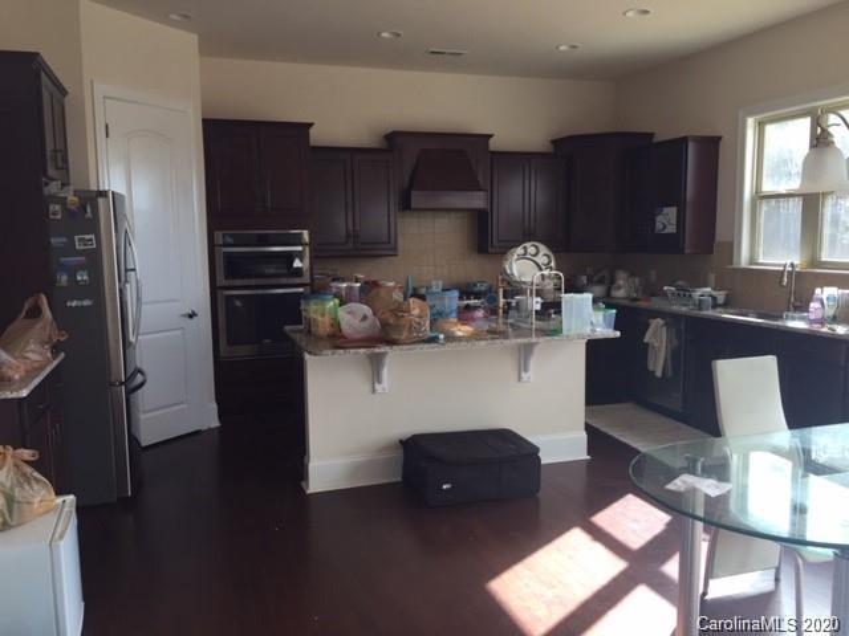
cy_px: 318
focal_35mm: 29
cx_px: 424
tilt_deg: -5.9
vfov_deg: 48.2
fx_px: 711
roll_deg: +0.6
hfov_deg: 61.7
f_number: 2.2
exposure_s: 1/120
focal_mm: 4.15
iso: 40
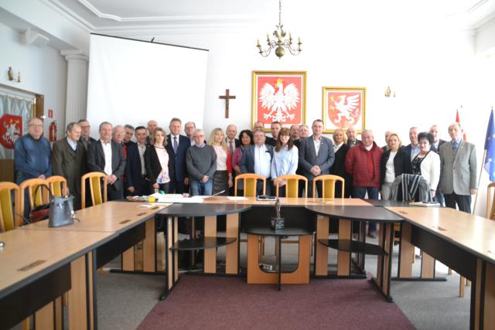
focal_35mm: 27
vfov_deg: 48.0
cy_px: 165
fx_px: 371
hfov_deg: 67.4
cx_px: 248
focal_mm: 18
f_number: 3.5
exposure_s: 1/320
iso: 3200
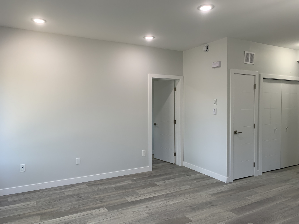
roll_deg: +0.2
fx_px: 225
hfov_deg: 67.3
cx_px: 150
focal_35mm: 26
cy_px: 112
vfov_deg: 53.1
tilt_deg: -3.0
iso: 64
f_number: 1.8
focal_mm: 4.25
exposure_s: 1/120
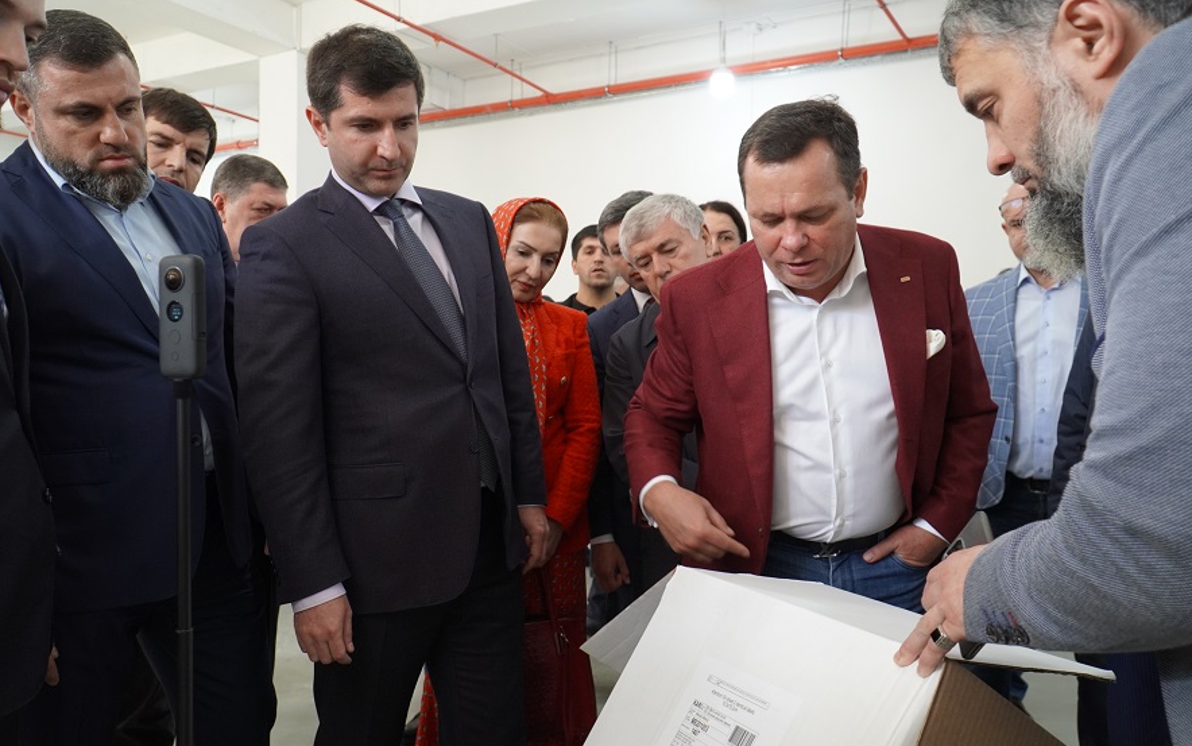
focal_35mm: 28
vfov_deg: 44.5
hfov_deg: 66.5
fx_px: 910
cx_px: 600
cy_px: 398
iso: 1000
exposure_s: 1/160
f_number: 4
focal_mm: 18
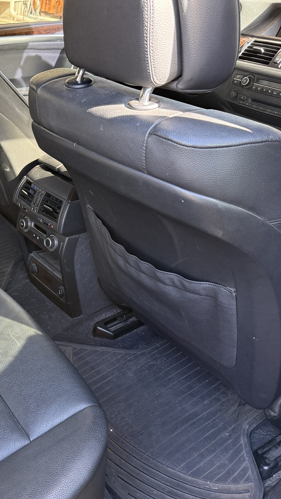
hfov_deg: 27.9
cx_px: -25
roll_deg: -4.2
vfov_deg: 51.6
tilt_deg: -25.0
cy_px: 233
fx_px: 517
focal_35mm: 39
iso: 200
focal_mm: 6.76
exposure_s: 1/67
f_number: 1.78
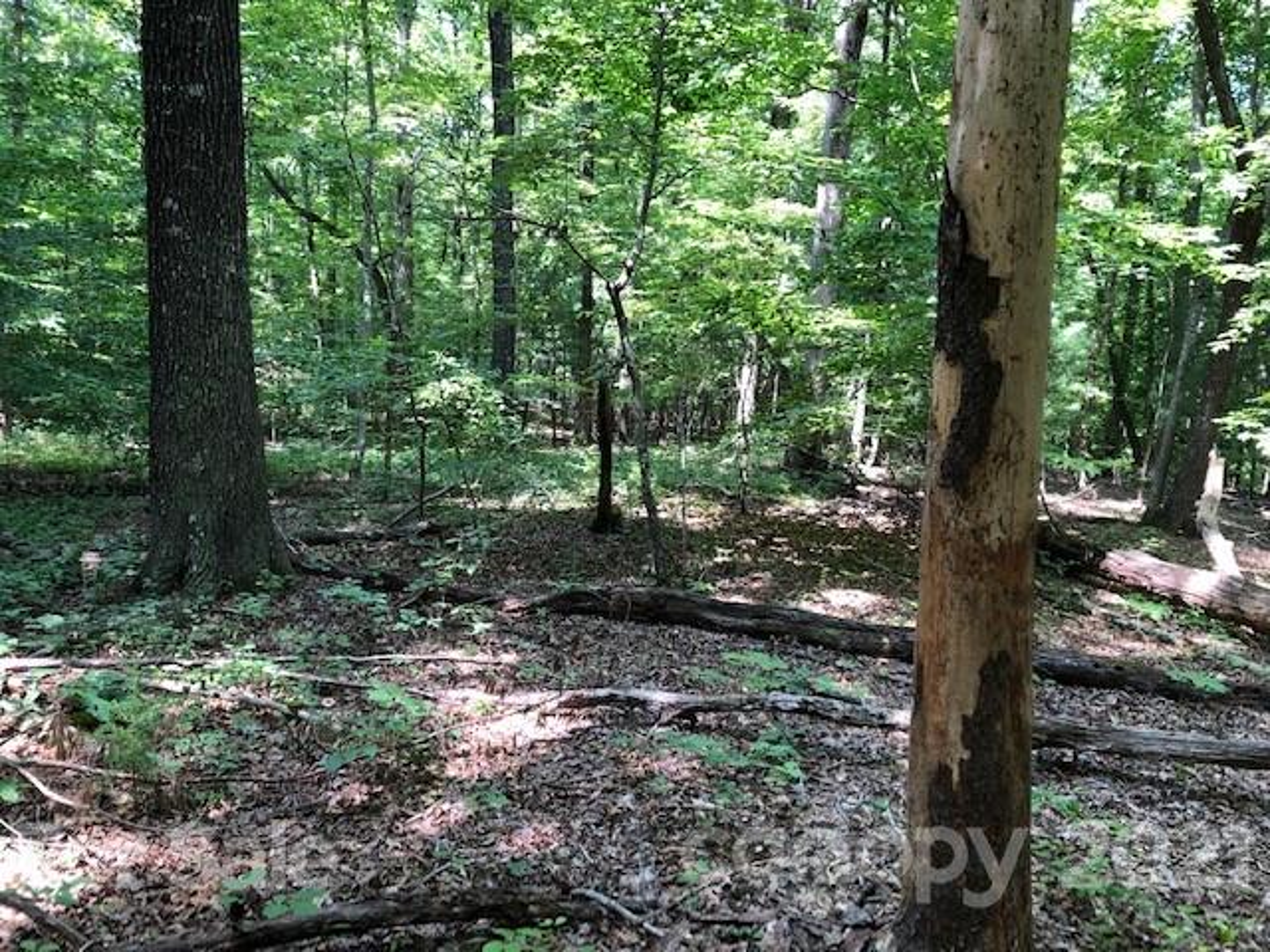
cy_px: 476
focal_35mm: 28
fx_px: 1027
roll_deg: -2.5
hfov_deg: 63.4
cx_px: 635
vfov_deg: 49.7
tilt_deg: -8.4
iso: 25
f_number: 1.8
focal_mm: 3.99
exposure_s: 1/40
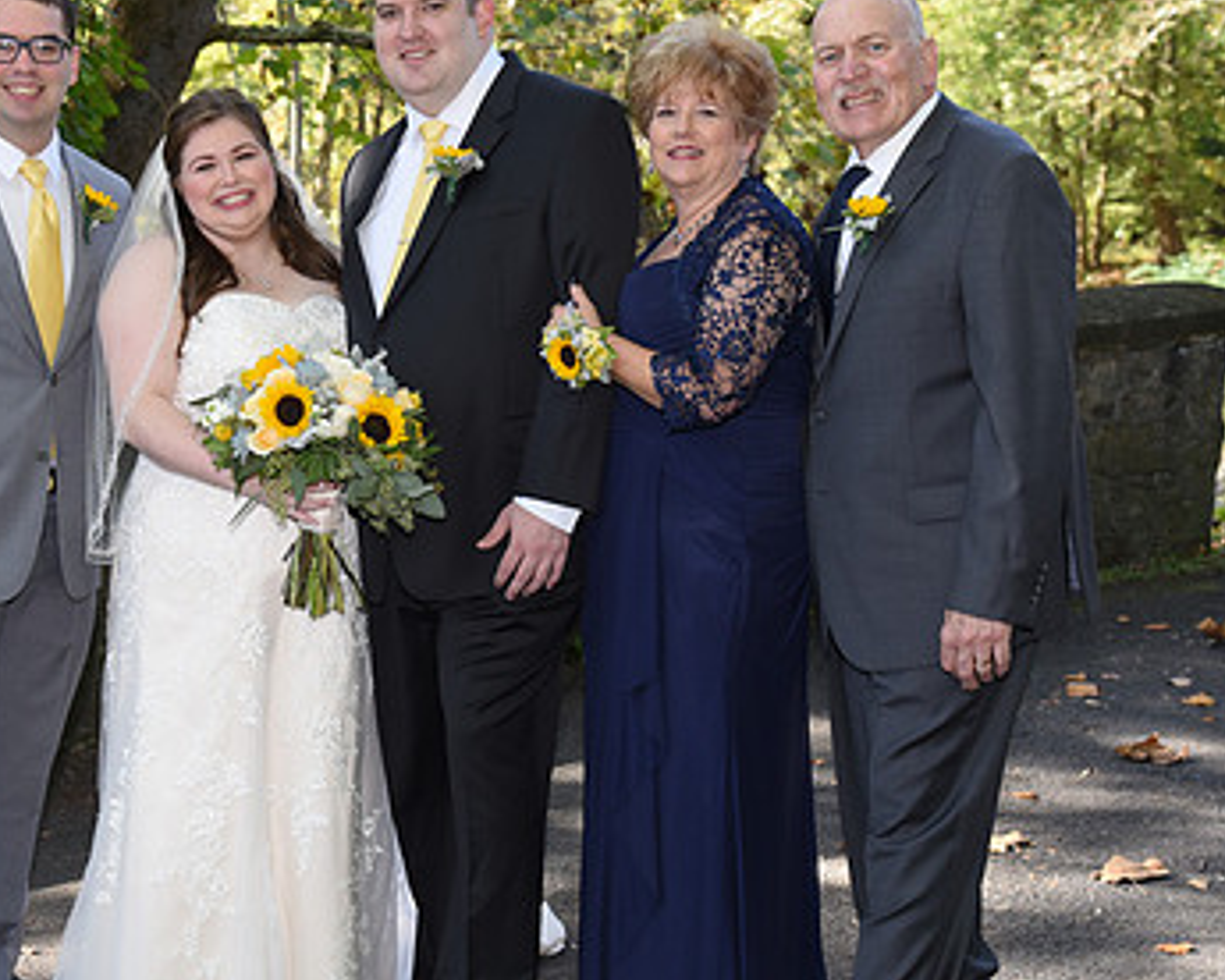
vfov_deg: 19.4
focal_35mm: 79
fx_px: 2864
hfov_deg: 23.9
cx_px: 298
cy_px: 534
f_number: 5.6
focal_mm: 50
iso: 640
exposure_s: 1/200
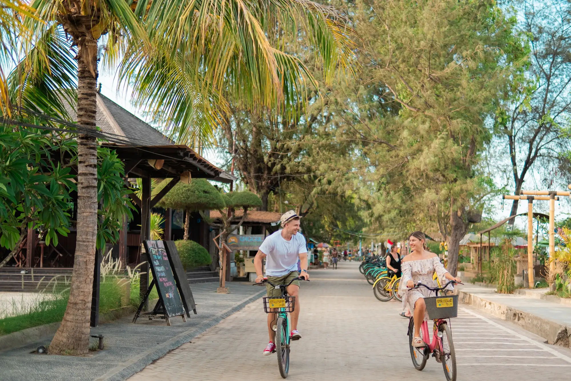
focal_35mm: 50
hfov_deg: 39.6
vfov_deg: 27.0
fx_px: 793
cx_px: 286
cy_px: 190
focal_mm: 33
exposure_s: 1/1000
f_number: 1.4
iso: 160
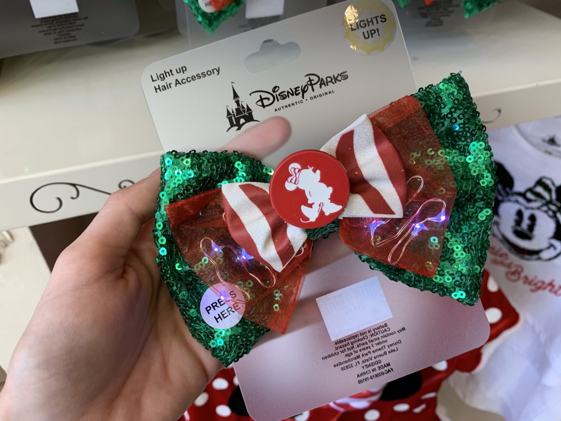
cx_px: 280
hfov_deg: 67.3
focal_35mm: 26
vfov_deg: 53.1
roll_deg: +0.1
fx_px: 421
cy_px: 210
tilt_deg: -40.8
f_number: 1.8
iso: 80
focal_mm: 4.25
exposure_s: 1/120
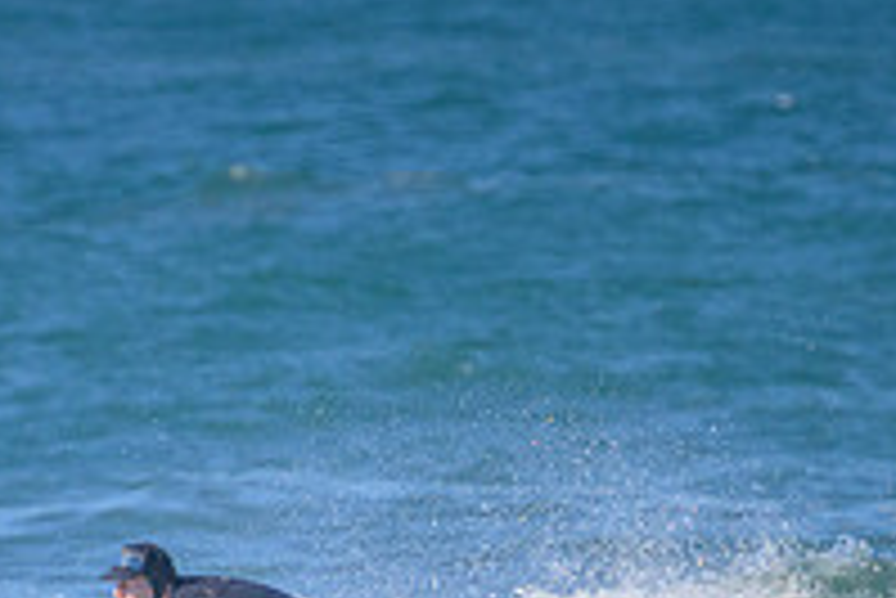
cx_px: 203
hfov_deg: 1.0
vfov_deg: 0.7
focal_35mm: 2042
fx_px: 50858
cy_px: 753
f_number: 11
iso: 1250
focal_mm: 700
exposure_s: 1/2000
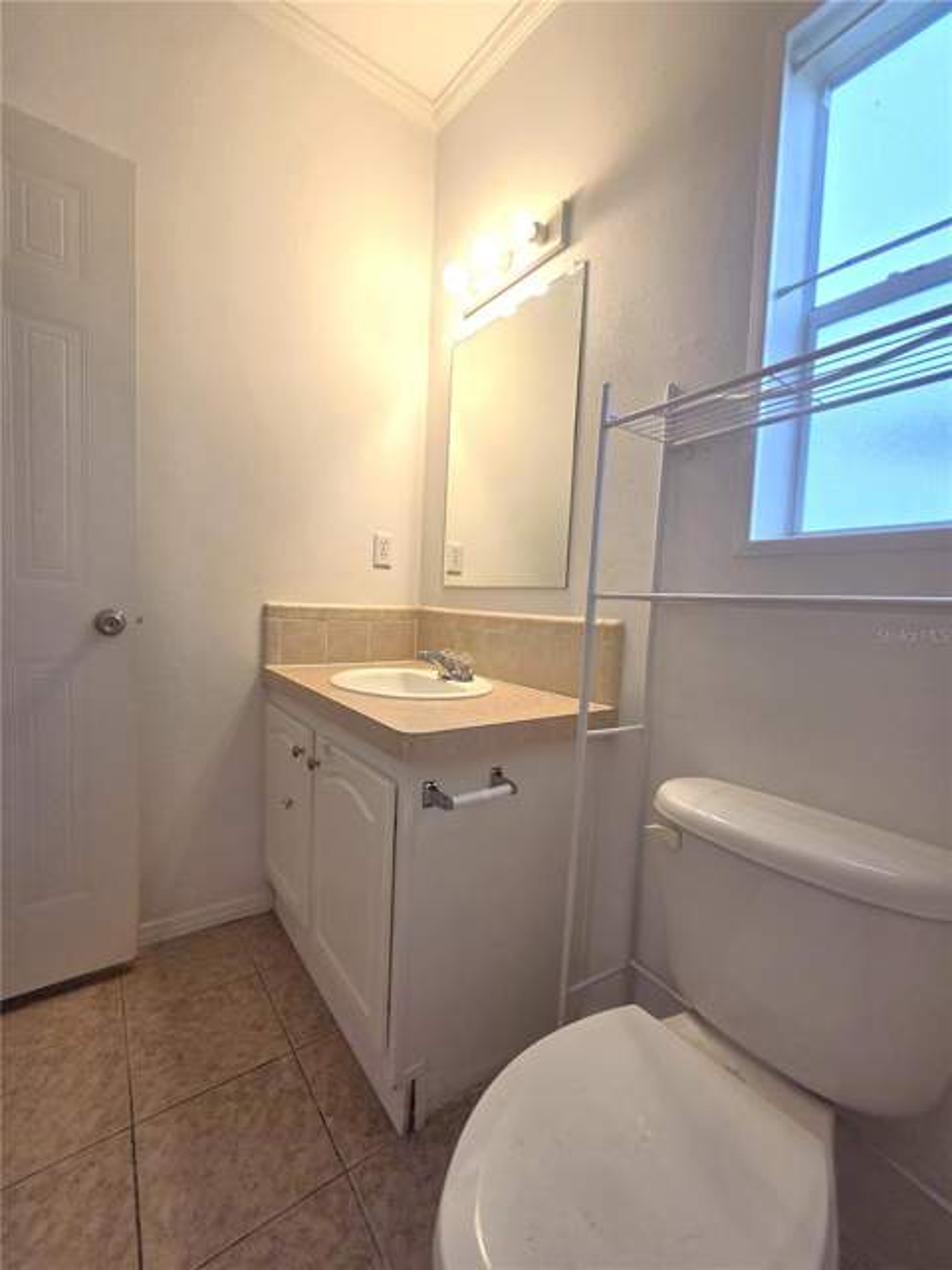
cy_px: 635
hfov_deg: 89.9
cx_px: 476
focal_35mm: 13
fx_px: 477
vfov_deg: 106.2
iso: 200
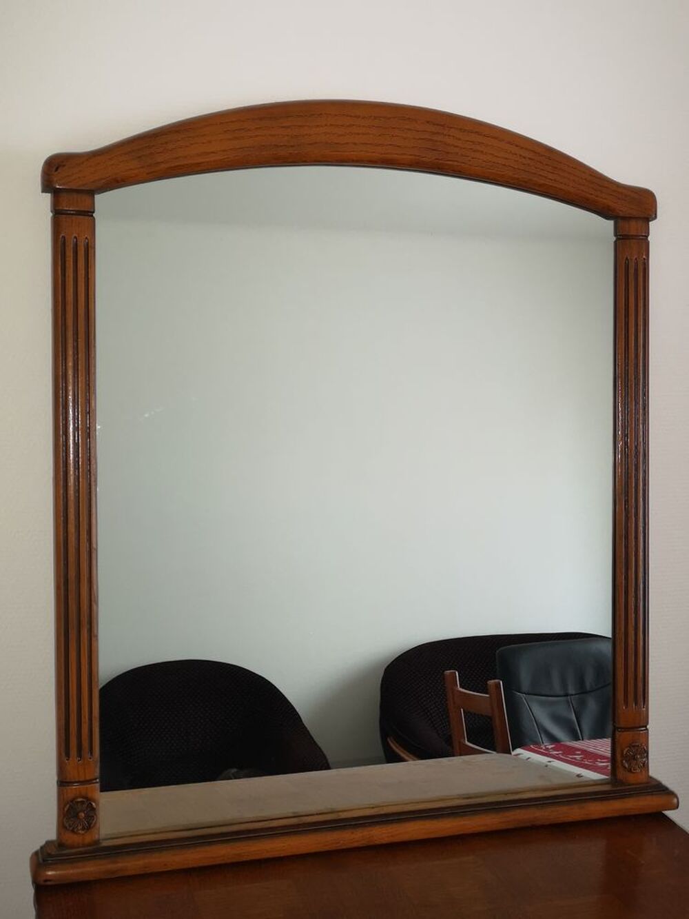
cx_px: 344
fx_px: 1168
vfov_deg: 42.9
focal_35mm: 44
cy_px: 460
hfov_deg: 32.9
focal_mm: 3.95
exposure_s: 1/40
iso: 200
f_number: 1.8
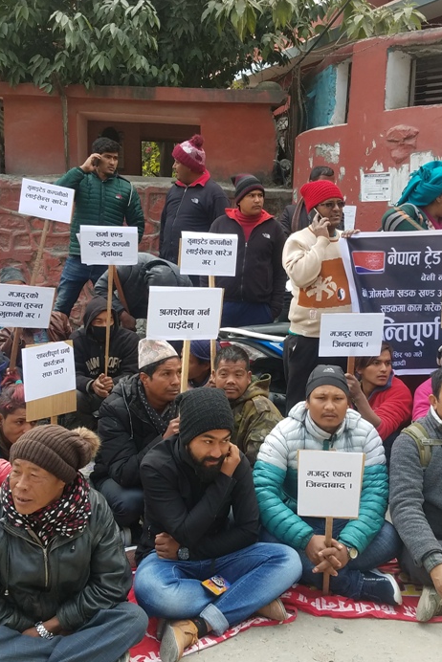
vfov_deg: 48.4
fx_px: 736
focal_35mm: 40
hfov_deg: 33.4
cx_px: 252
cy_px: 339
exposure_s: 1/248
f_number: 1.7
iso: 40
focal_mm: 4.2
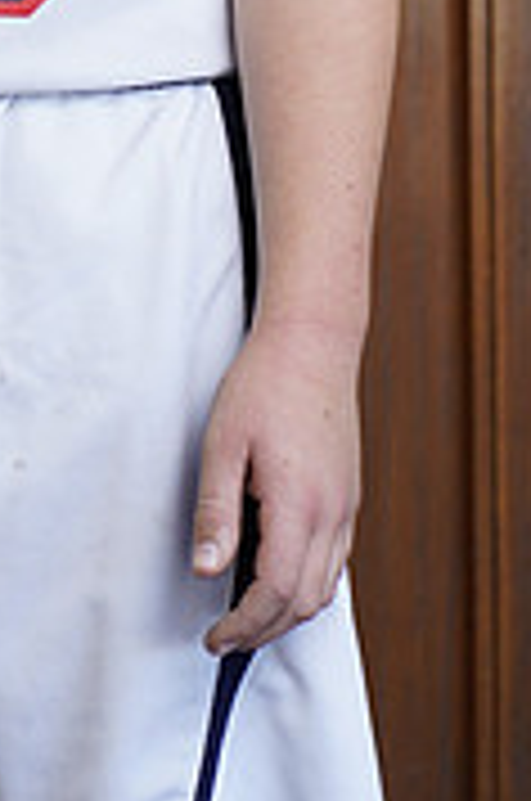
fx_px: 6152
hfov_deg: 4.9
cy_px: -477
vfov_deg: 7.3
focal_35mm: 277
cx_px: -176
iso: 200
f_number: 5.6
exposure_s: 1/60
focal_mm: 85
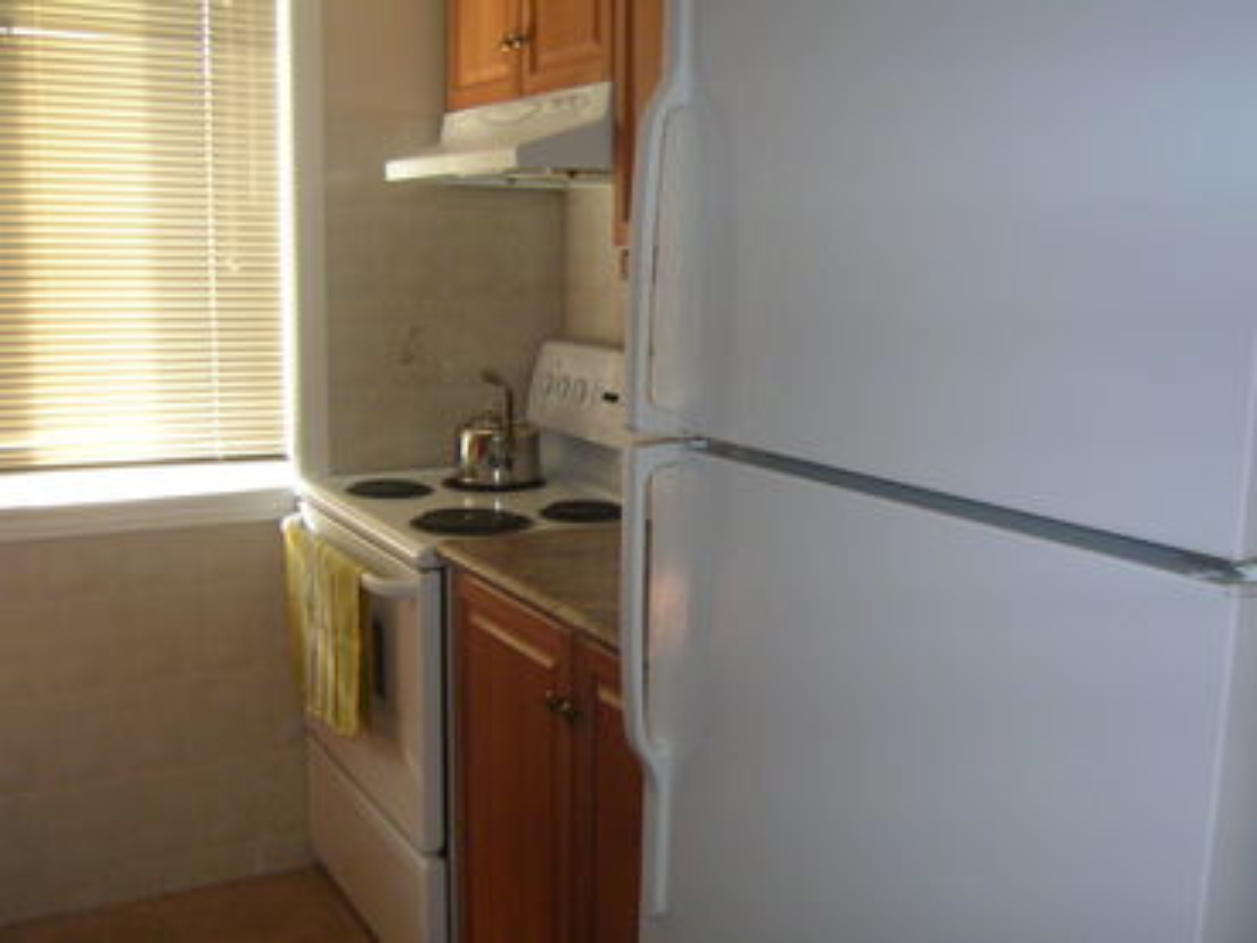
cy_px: 472
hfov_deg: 51.4
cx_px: 628
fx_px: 1307
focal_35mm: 36
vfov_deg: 39.7
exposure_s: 1/30
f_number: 2.8
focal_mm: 5.6
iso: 100
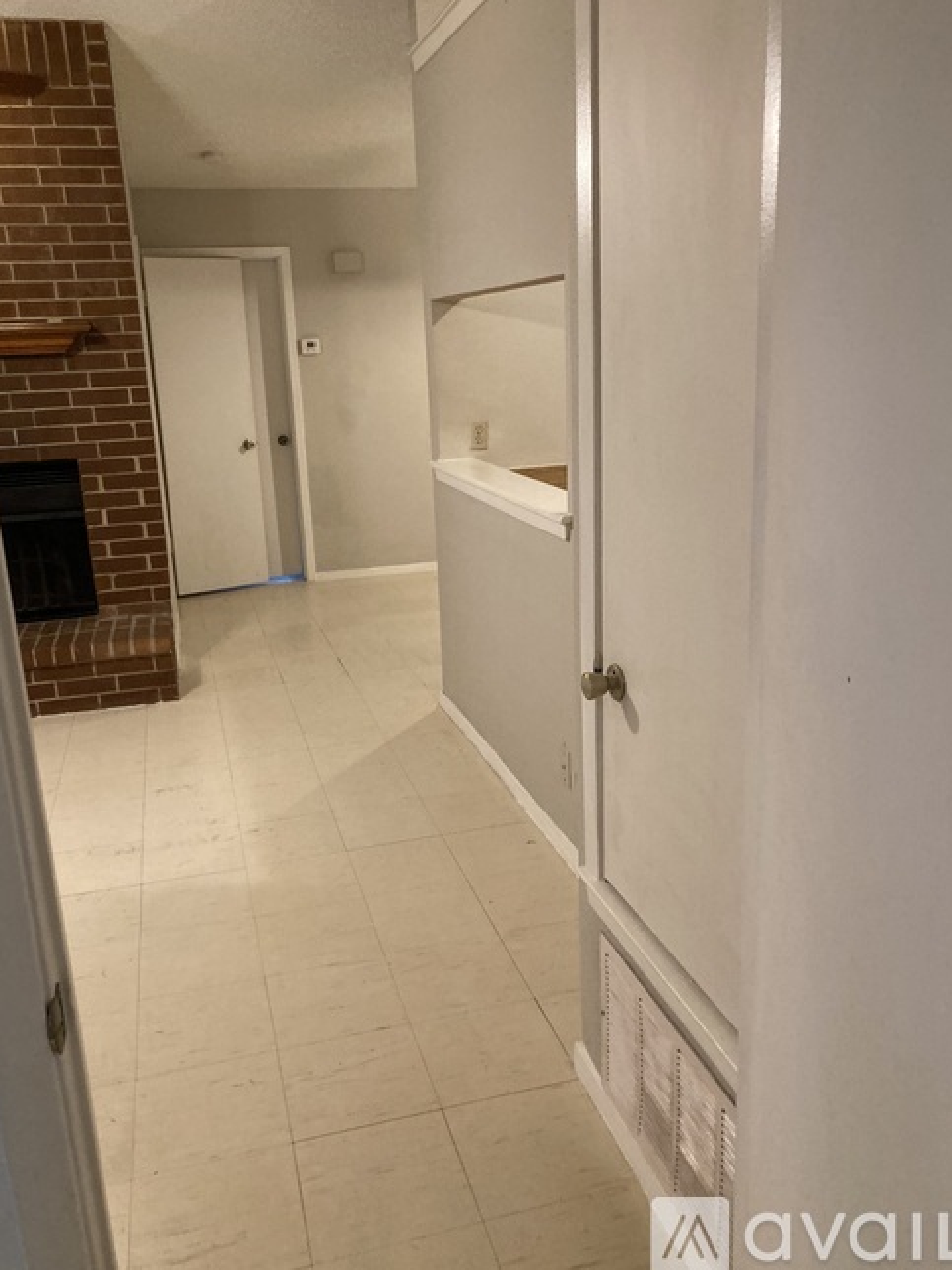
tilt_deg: -13.9
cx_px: 477
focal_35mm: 29
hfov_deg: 48.2
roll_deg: +2.6
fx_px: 1063
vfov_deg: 61.7
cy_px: 618
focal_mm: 3.99
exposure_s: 1/40
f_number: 1.8
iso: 250
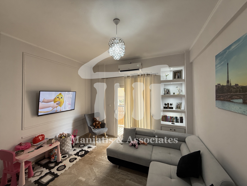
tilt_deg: +1.2
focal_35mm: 14
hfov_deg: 102.1
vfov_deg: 85.7
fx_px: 100
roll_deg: +0.2
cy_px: 93
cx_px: 124
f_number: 2.2
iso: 80
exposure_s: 1/99
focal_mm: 2.22
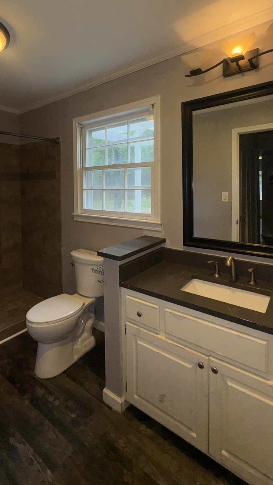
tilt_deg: -1.4
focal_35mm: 19
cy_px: 195
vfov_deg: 88.5
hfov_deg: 58.0
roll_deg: +0.7
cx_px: 111
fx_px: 244
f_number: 2.2
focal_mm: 2.22
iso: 50
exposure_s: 1/122
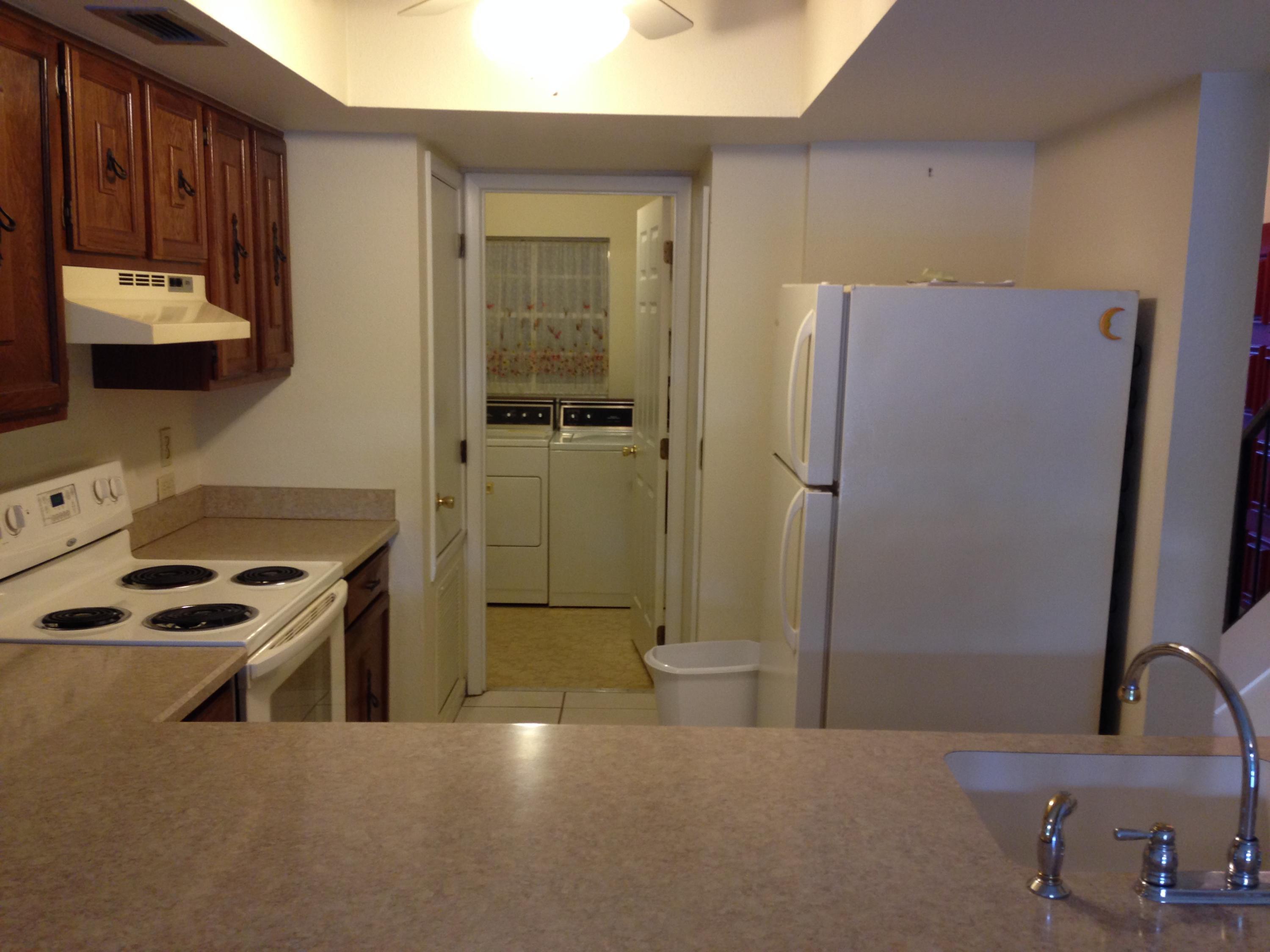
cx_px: 635
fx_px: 1211
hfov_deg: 55.4
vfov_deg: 42.9
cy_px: 476
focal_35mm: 33
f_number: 2.4
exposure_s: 1/20
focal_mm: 4.12
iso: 125
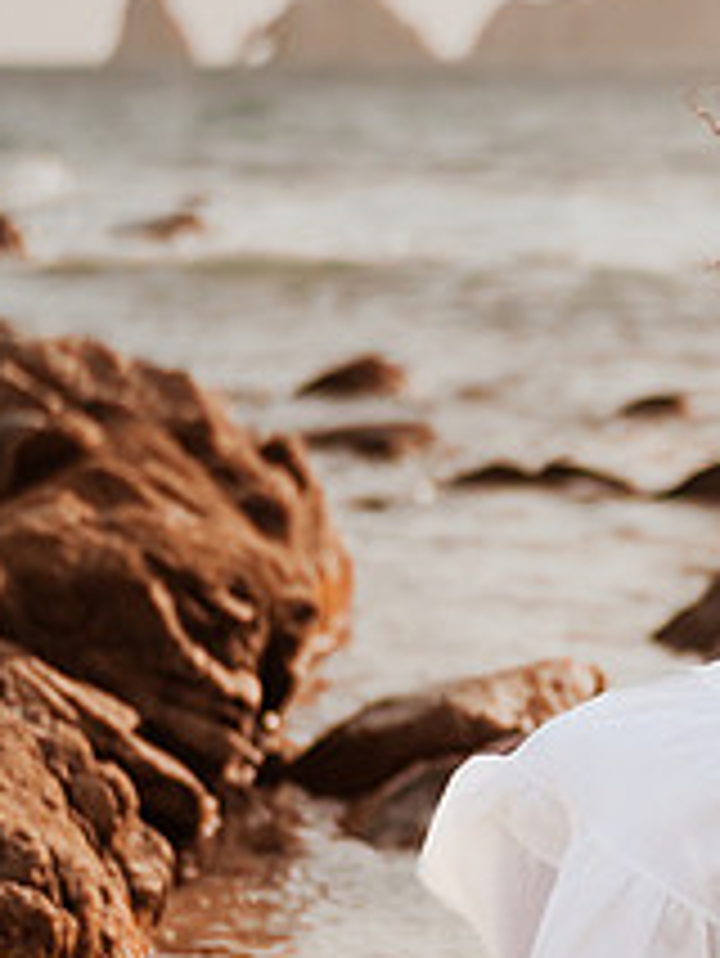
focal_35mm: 152
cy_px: 589
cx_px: 778
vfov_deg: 13.0
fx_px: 4211
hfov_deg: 9.7
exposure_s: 1/6400
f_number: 1.4
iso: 125
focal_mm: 58
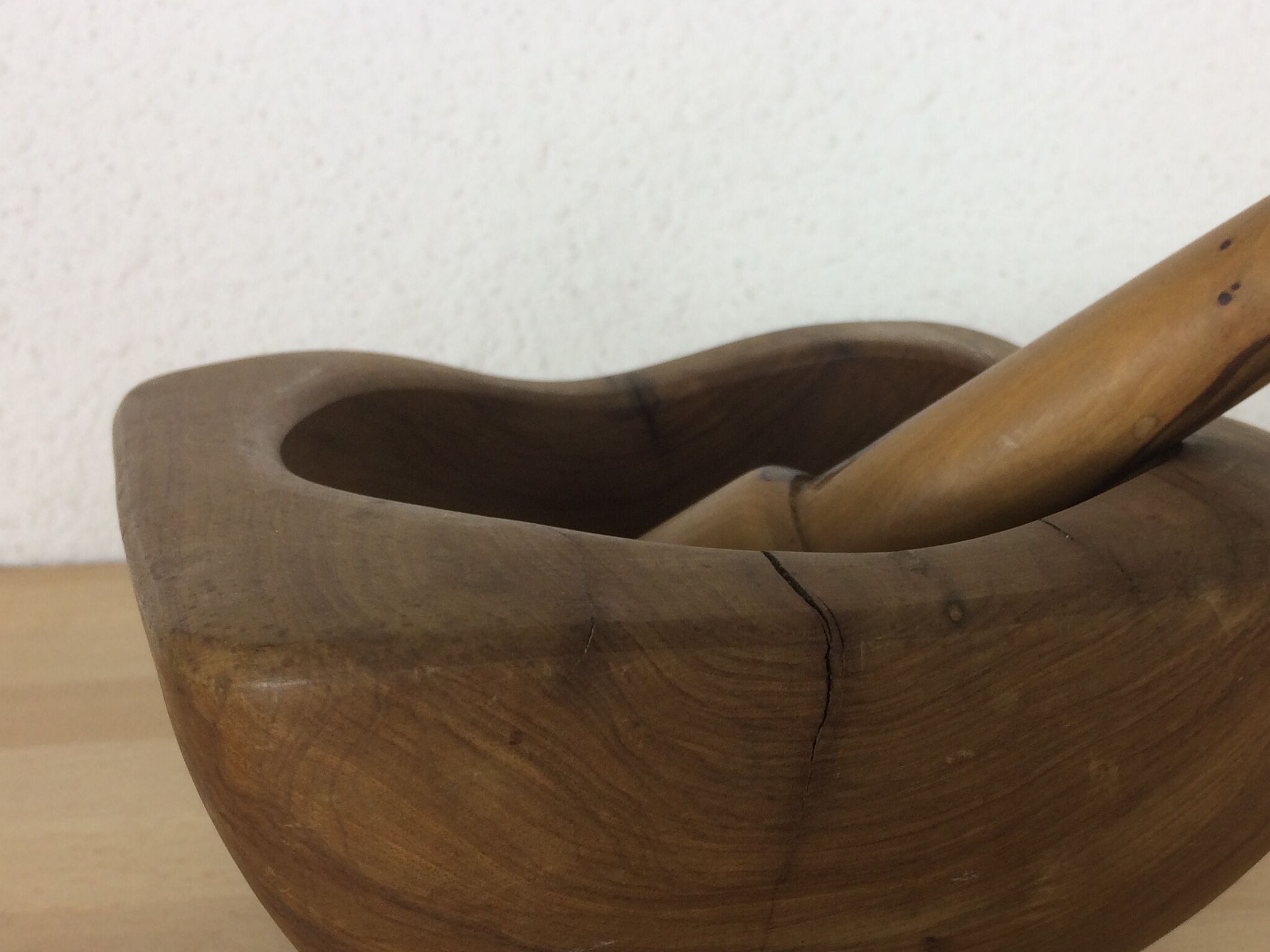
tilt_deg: -21.2
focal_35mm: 46
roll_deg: +0.3
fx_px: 1687
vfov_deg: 31.0
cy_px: 700
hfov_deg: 40.8
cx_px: 831
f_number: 2.2
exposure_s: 1/50
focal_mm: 4.15
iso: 50
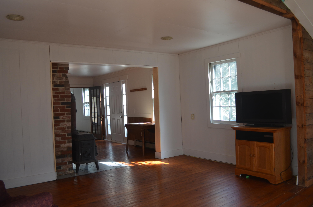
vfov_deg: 43.4
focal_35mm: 30
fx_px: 260
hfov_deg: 62.0
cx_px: 156
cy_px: 104
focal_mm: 20
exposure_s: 1/80
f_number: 4.5
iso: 400
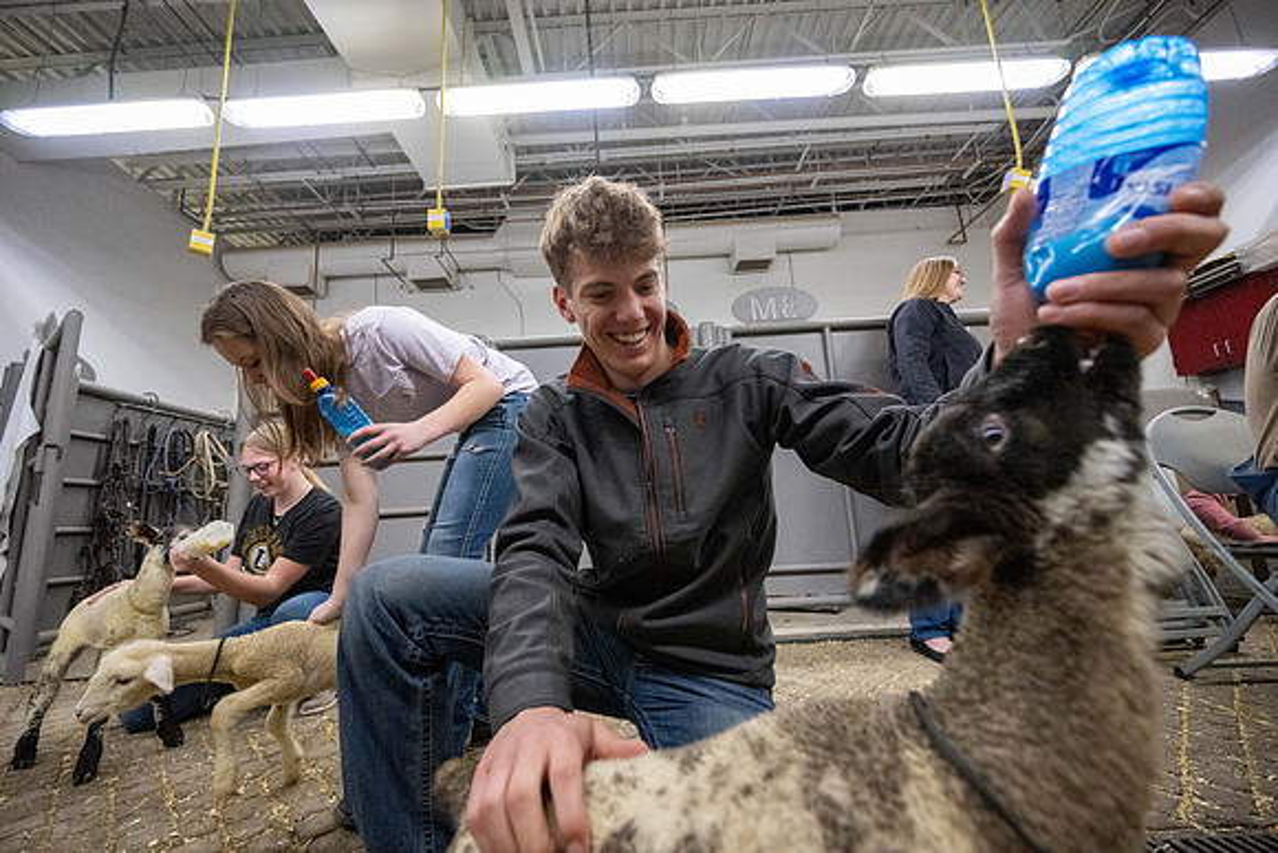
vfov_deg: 81.2
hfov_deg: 104.2
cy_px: 426
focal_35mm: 14
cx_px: 639
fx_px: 497
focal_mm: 14
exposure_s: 1/500
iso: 8000
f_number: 4
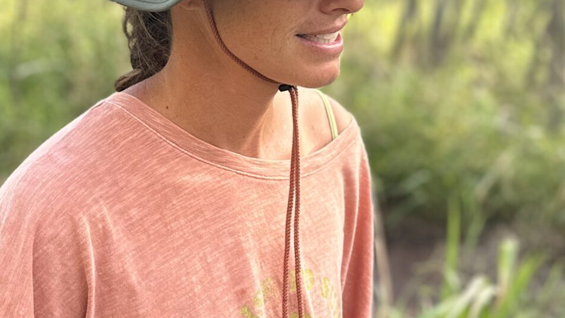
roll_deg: -3.2
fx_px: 1123
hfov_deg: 28.2
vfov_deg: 15.9
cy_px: 25
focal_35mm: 75
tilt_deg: -13.0
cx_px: 285
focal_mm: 6.86
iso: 80
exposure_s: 1/611
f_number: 1.78
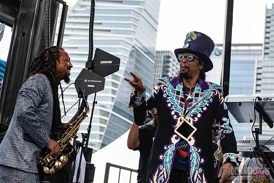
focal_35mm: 76
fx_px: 578
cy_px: 71
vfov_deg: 18.0
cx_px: 168
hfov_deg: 26.6
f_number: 4
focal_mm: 62
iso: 400
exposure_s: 1/200
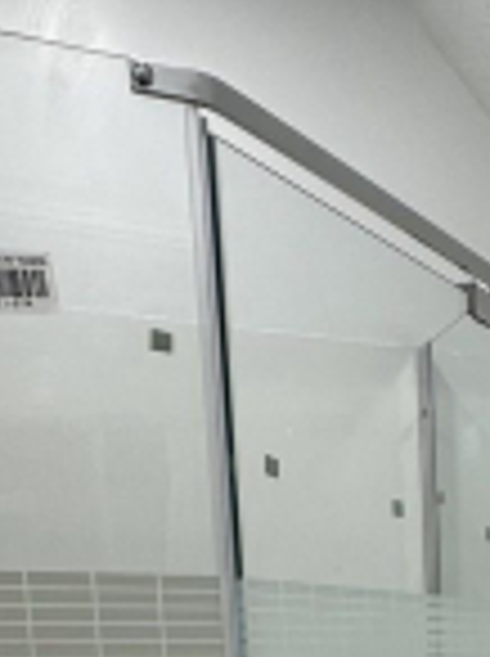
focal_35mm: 64
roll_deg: -0.2
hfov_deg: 20.4
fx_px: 1211
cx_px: 683
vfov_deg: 25.7
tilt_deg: -9.5
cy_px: 866
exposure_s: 1/120
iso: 100
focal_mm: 2.22
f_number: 2.2
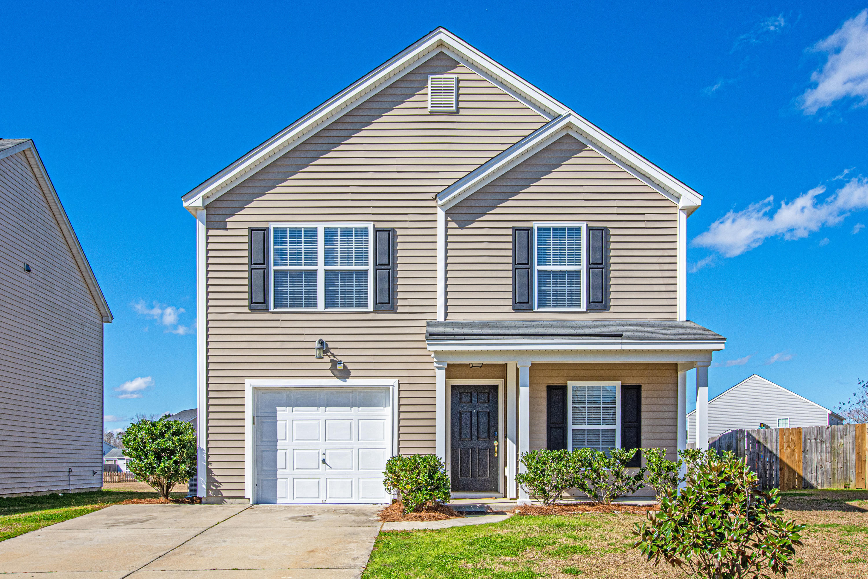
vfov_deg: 43.6
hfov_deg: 61.9
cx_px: 434
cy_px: 290
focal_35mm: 30
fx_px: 723
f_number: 10
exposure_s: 1/640
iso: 320
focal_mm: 20
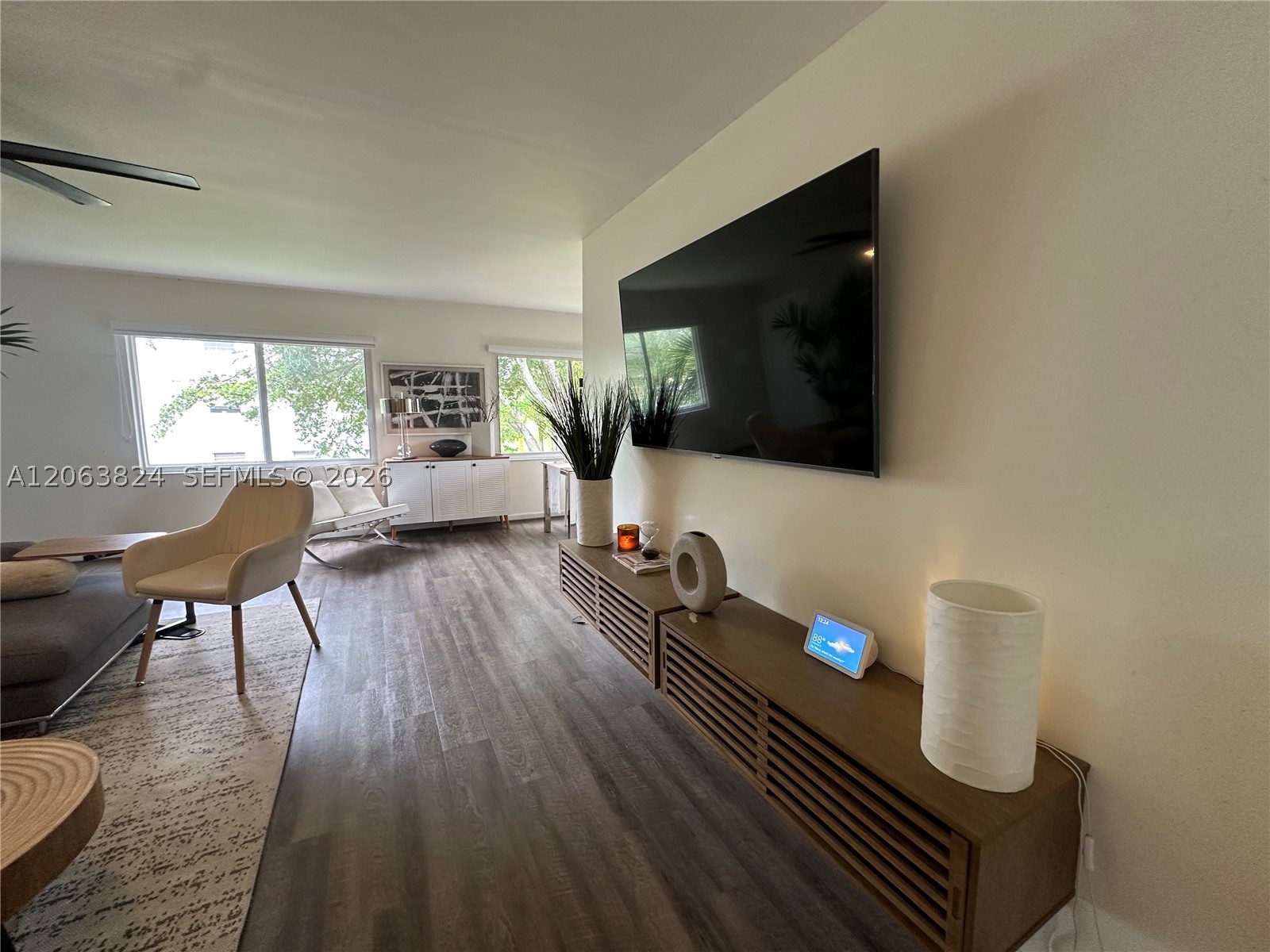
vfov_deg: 85.7
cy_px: 476
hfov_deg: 102.1
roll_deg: -1.4
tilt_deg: -6.9
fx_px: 514
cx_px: 635
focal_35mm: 14
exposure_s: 1/60
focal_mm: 2.22
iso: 160
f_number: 2.2
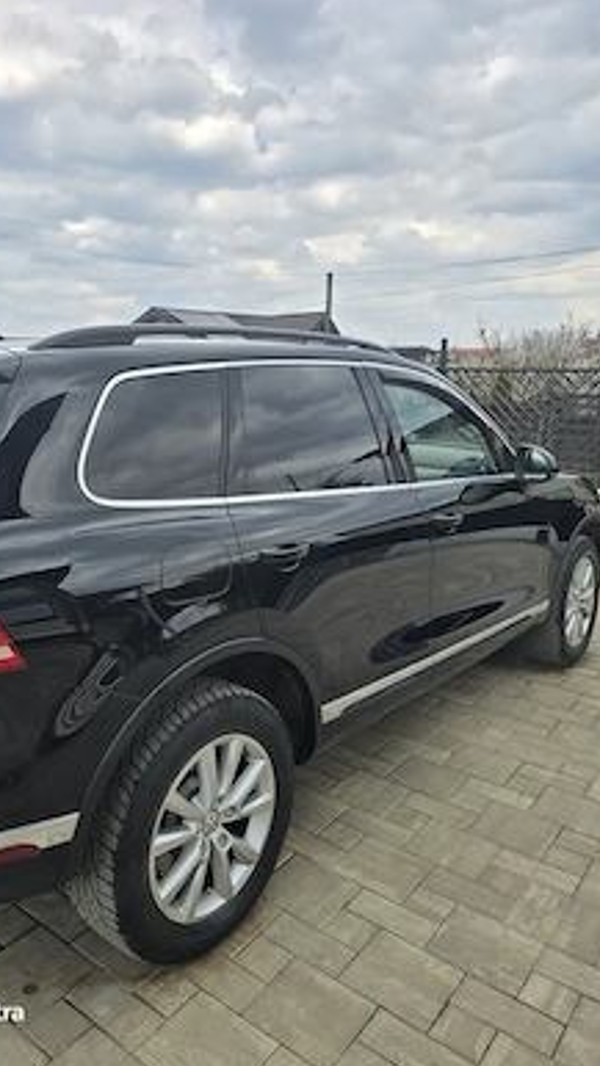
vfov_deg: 71.9
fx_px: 736
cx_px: 202
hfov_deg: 43.8
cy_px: 522
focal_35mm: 26
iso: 12
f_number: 1.7
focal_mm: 6.3
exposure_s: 1/361
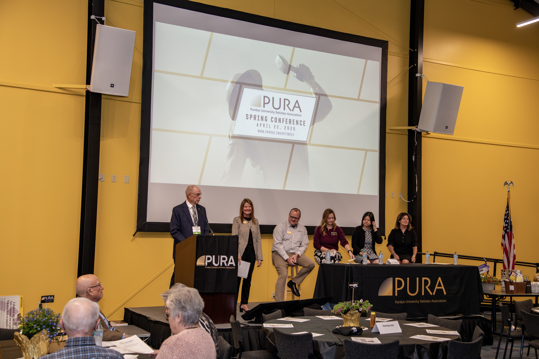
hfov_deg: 42.7
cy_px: 180
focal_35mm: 46
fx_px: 689
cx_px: 270
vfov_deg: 29.2
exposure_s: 1/60
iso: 200
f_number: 5
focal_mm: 46
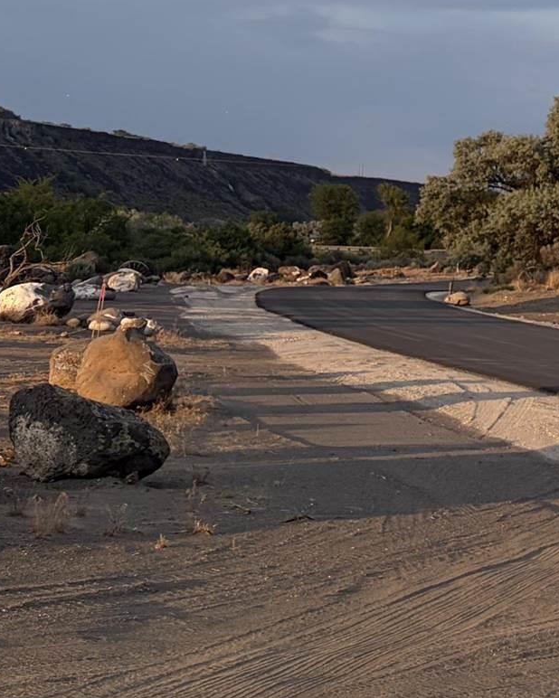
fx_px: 2088
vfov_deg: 18.6
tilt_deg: +9.7
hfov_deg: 12.5
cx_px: 1264
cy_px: 26
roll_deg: -2.6
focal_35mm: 101
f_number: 1.6
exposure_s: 1/840
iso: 50
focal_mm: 5.96
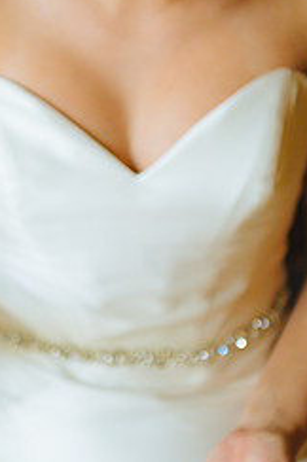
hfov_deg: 10.6
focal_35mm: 129
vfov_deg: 15.9
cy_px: 203
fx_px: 1655
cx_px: 96
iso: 4000
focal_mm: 70
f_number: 2.8
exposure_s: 1/100
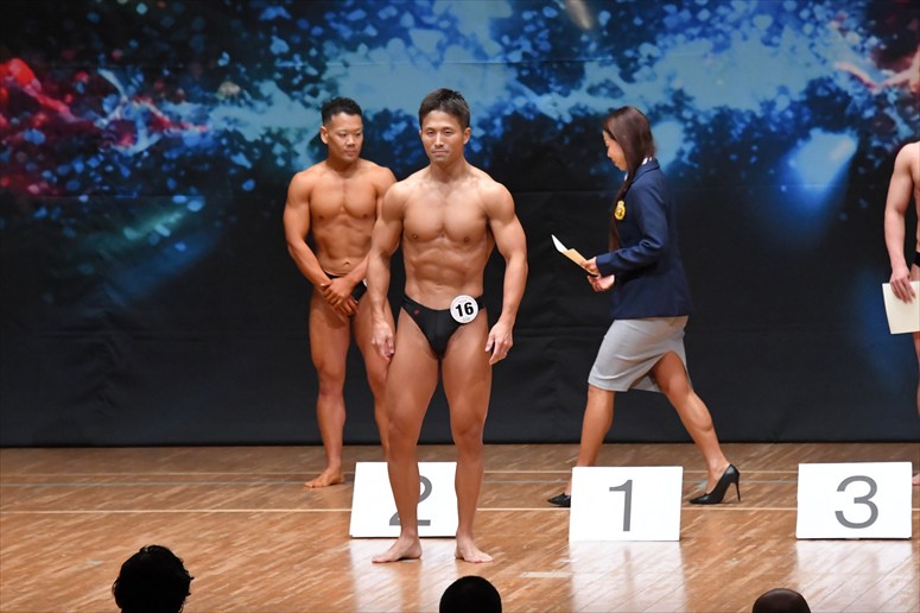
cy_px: 306
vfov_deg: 5.7
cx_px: 460
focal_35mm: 240
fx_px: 6130
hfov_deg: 8.6
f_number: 5.6
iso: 6400
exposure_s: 1/400
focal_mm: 160
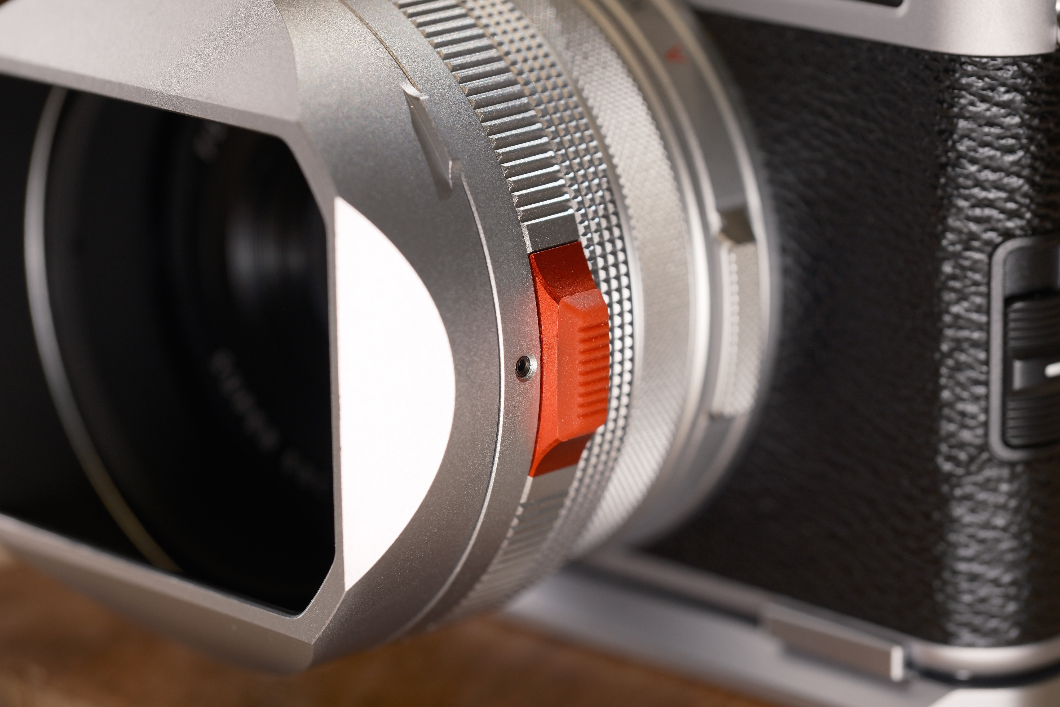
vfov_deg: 11.4
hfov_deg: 17.1
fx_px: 3533
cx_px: 530
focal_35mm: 120
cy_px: 354
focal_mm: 80
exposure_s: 1/58
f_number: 5.6
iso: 640
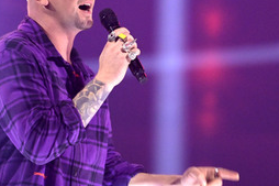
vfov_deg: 2.1
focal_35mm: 640
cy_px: 87
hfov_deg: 3.2
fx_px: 4957
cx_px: 128
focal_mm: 360
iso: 8000
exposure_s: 1/400
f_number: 5.6
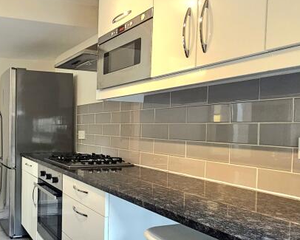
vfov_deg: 45.5
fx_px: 284
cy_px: 145
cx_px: 61
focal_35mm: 32
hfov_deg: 52.1
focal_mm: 2.2
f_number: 2.2
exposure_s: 1/60.2
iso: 125
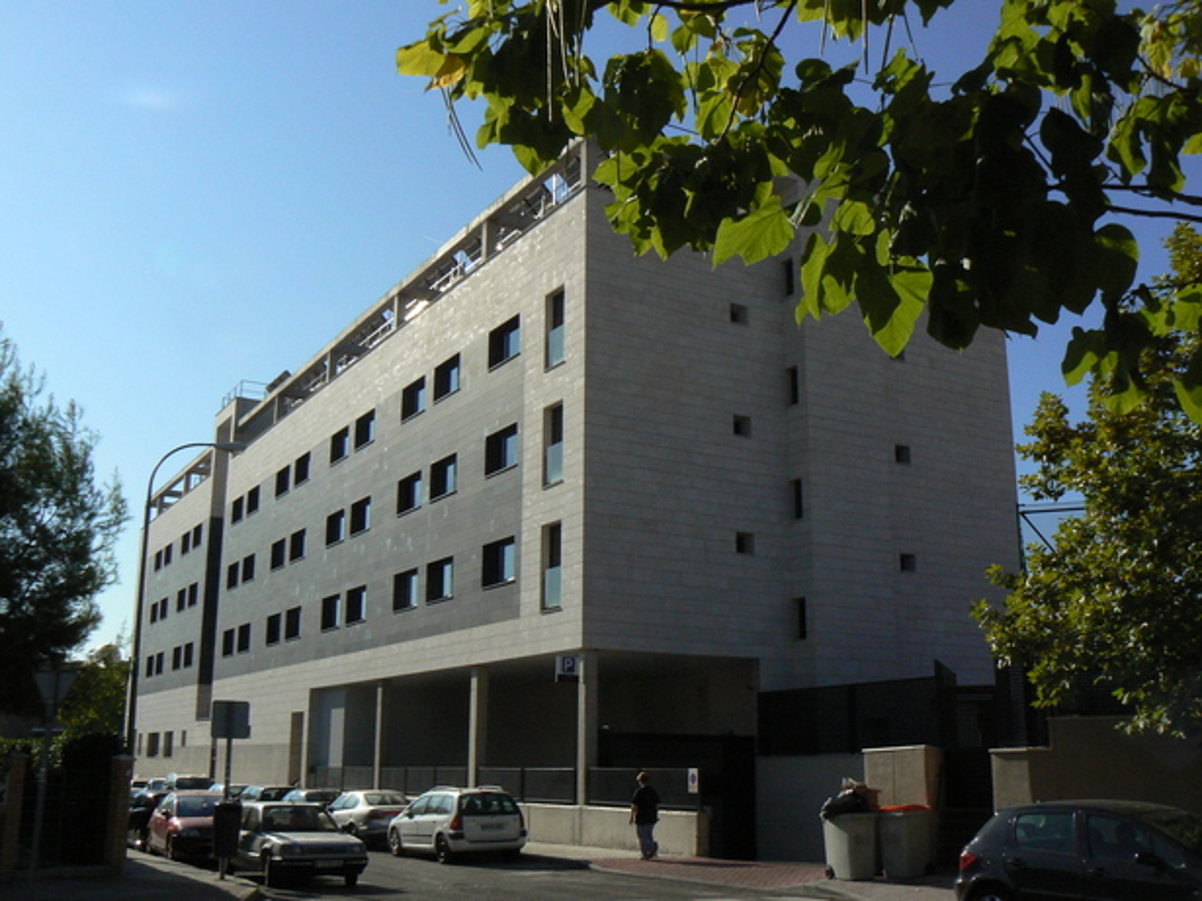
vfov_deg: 39.6
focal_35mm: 36
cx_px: 601
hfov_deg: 51.4
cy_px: 450
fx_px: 1250
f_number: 8
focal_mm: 6
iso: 200
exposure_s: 1/1300
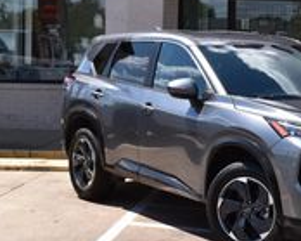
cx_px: 315
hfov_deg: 19.1
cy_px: 69
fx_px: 864
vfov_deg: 15.8
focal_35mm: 97
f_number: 11
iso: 400
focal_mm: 30
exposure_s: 1/500
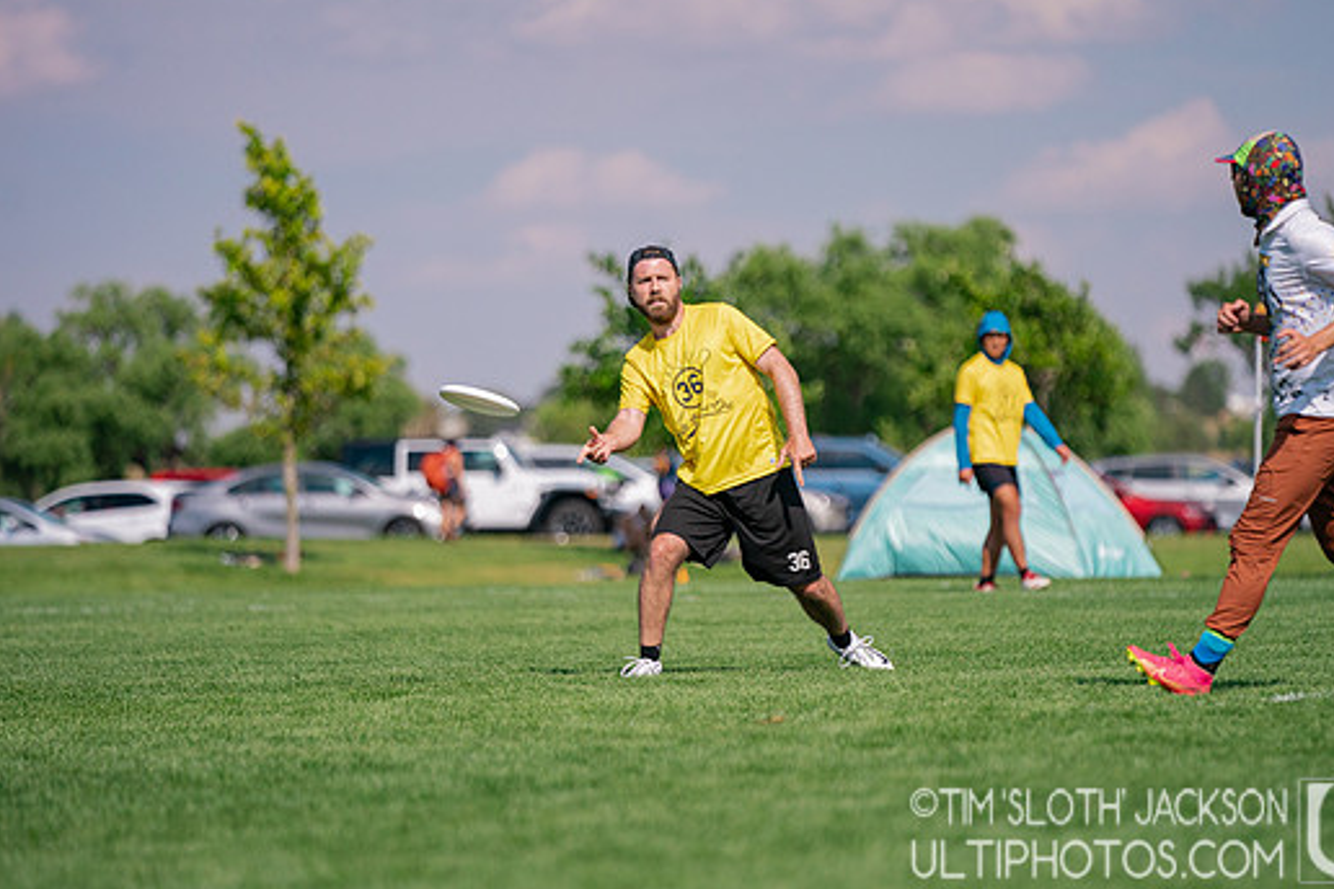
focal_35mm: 225
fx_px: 8337
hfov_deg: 9.1
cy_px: 441
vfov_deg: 6.1
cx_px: 747
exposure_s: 1/16000
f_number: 2.8
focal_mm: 200
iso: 640
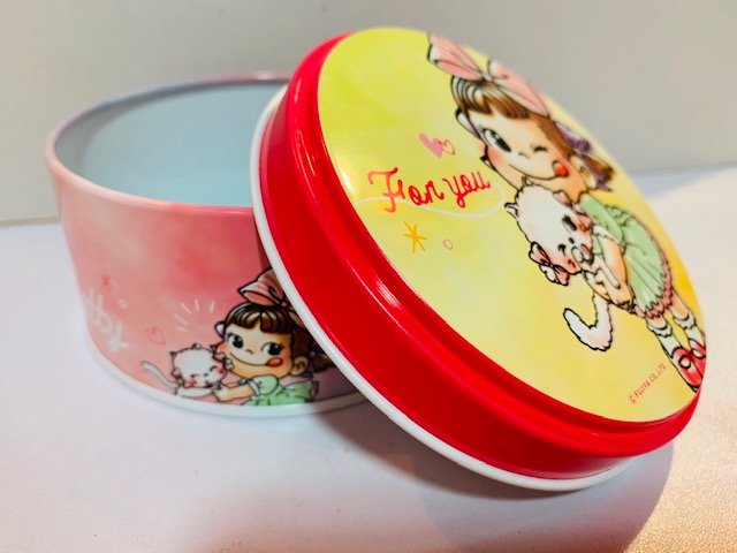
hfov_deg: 67.3
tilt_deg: -30.4
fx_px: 554
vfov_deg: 53.1
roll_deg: -1.1
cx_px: 368
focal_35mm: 26
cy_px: 276
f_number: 1.8
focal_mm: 4.25
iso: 100
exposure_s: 1/50
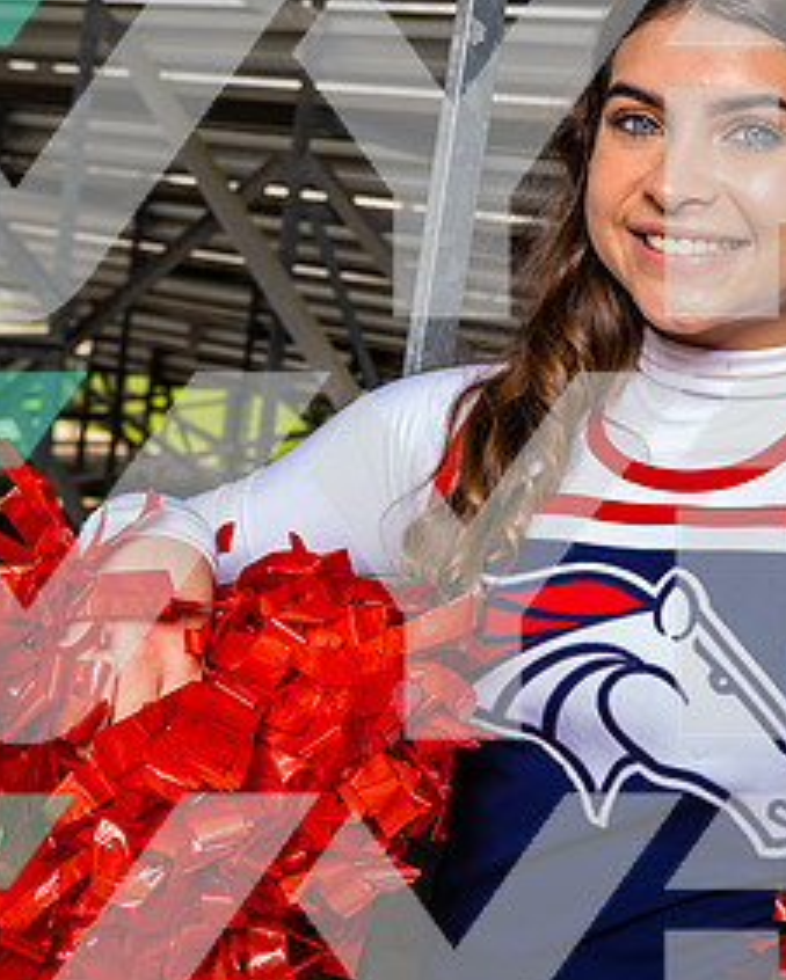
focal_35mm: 54
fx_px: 1569
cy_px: 558
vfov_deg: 34.7
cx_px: 609
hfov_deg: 27.7
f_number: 5.6
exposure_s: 1/250
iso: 100
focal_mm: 28
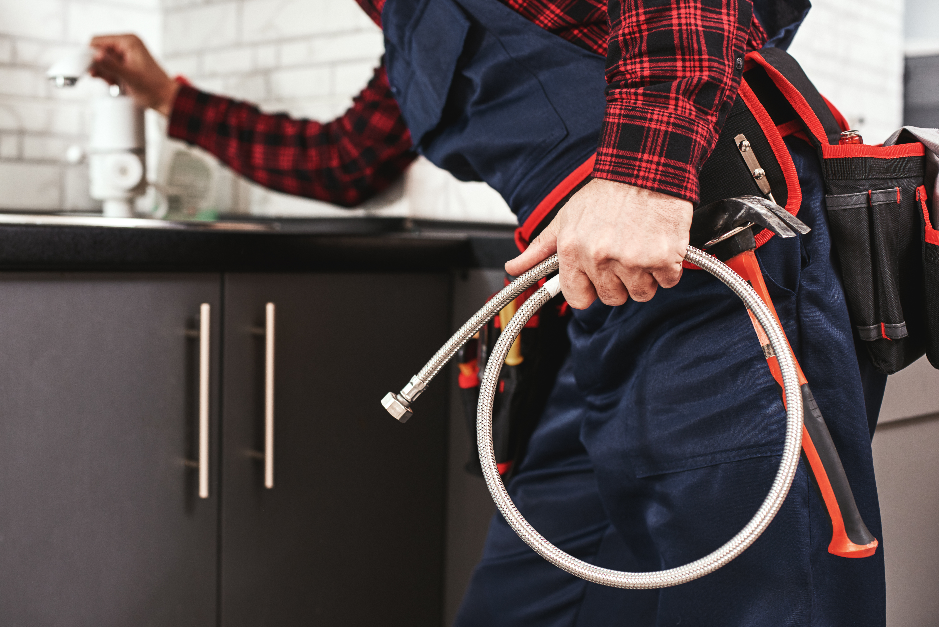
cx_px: 470
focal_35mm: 50
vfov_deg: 27.0
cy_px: 314
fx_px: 1305
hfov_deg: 39.6
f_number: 4
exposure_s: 1/100
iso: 320
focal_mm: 50
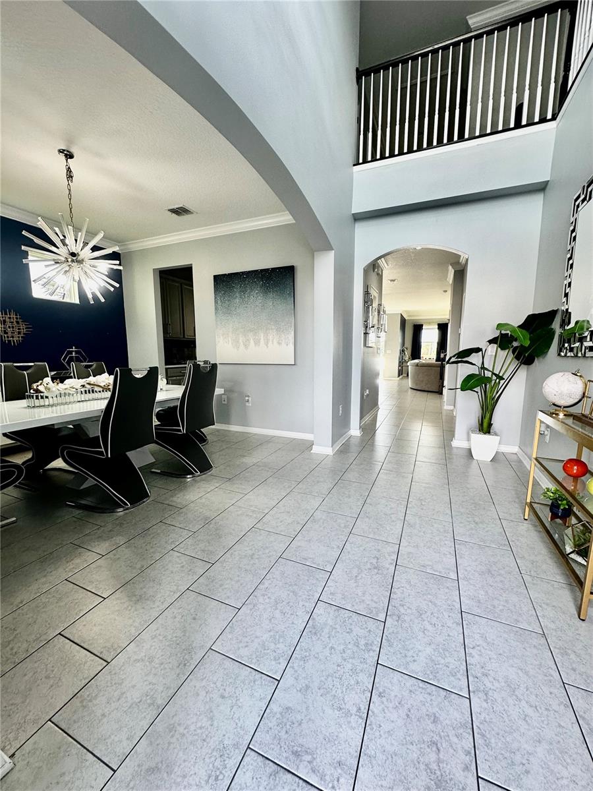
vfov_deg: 102.1
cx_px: 296
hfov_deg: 85.7
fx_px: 320
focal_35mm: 14
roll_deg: -0.3
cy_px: 396
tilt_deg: -7.2
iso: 125
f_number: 2.2
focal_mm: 2.22
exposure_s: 1/120
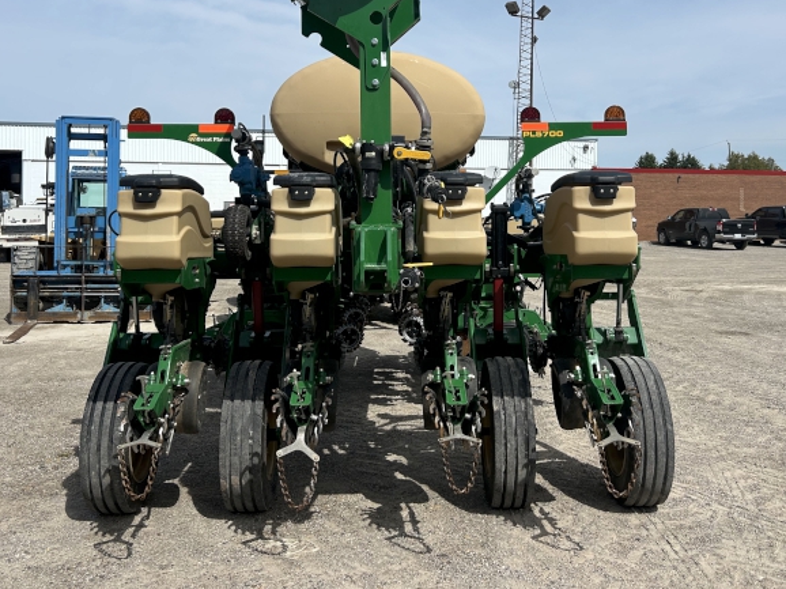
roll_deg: +0.3
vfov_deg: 39.2
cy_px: 200
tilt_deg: +0.1
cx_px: 394
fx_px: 817
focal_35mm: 36
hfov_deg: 51.4
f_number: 1.5
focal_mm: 5.7
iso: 50
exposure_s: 1/6211
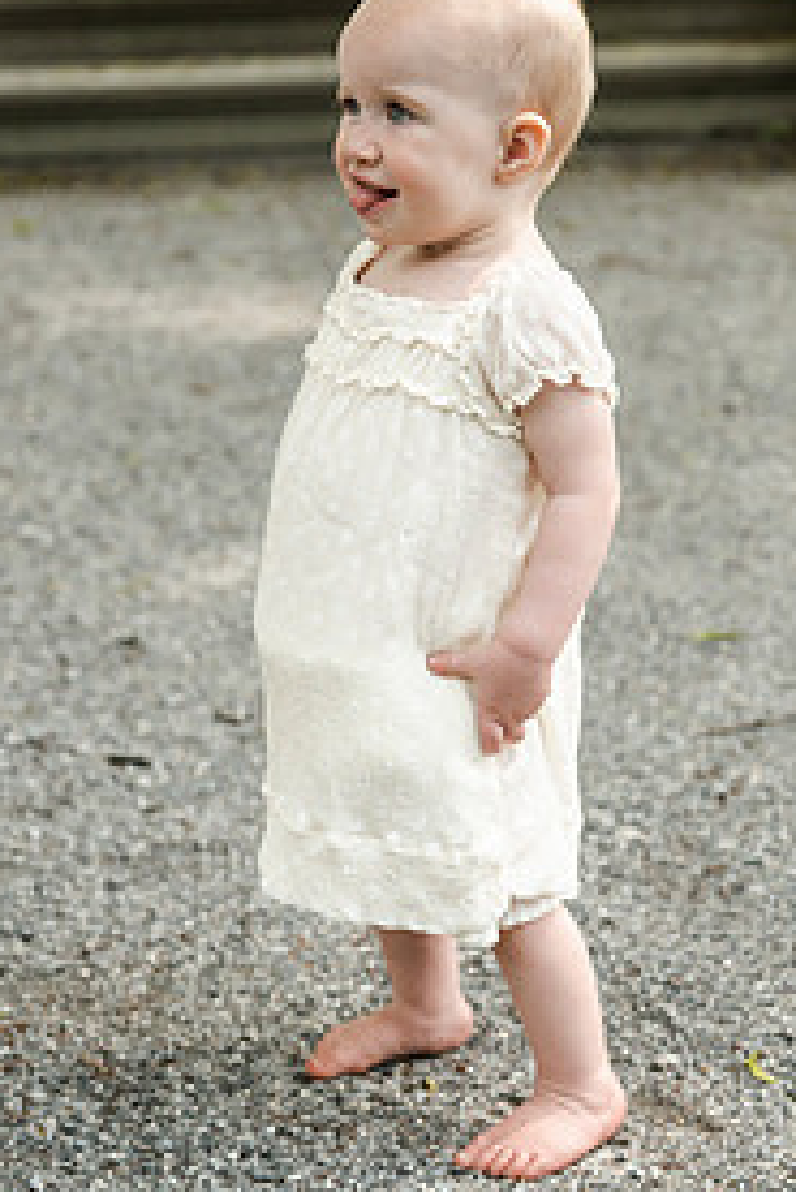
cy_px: 353
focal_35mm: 91
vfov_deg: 22.2
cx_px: 383
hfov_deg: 15.0
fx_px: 3014
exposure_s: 1/2500
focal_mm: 56
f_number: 3.5
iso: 640
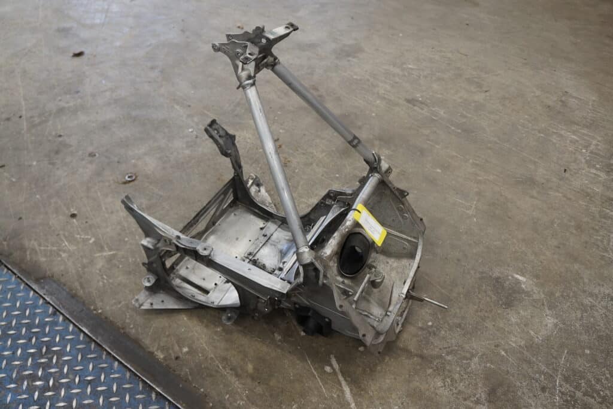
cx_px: 306
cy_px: 204
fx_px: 460
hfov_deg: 67.4
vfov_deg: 47.9
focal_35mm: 27
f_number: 4
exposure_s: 1/60
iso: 400
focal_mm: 18
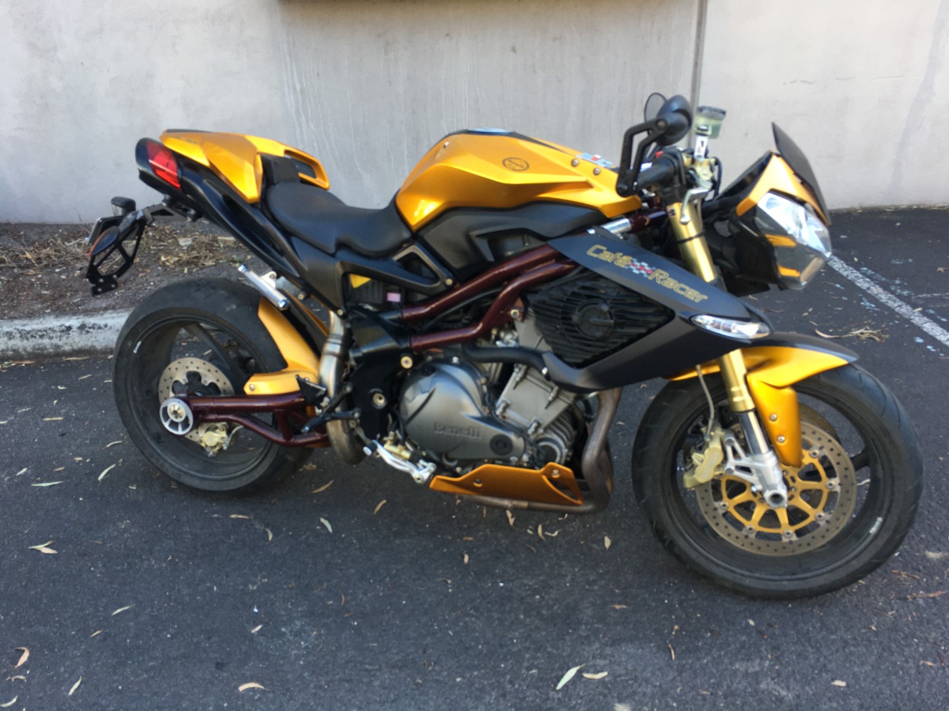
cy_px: 356
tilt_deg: -23.1
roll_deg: +2.6
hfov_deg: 61.7
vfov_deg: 48.2
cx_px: 474
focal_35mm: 29
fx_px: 795
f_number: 2.2
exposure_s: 1/100
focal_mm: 4.15
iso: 40
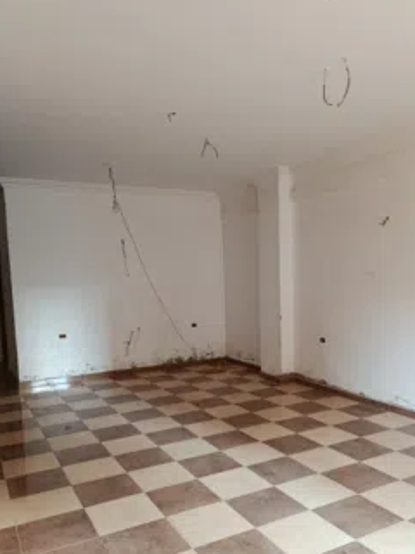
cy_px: 327
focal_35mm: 30
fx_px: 480
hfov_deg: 46.7
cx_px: 237
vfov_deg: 59.6
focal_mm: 5.24
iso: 1116
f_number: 1.7
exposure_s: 1/50
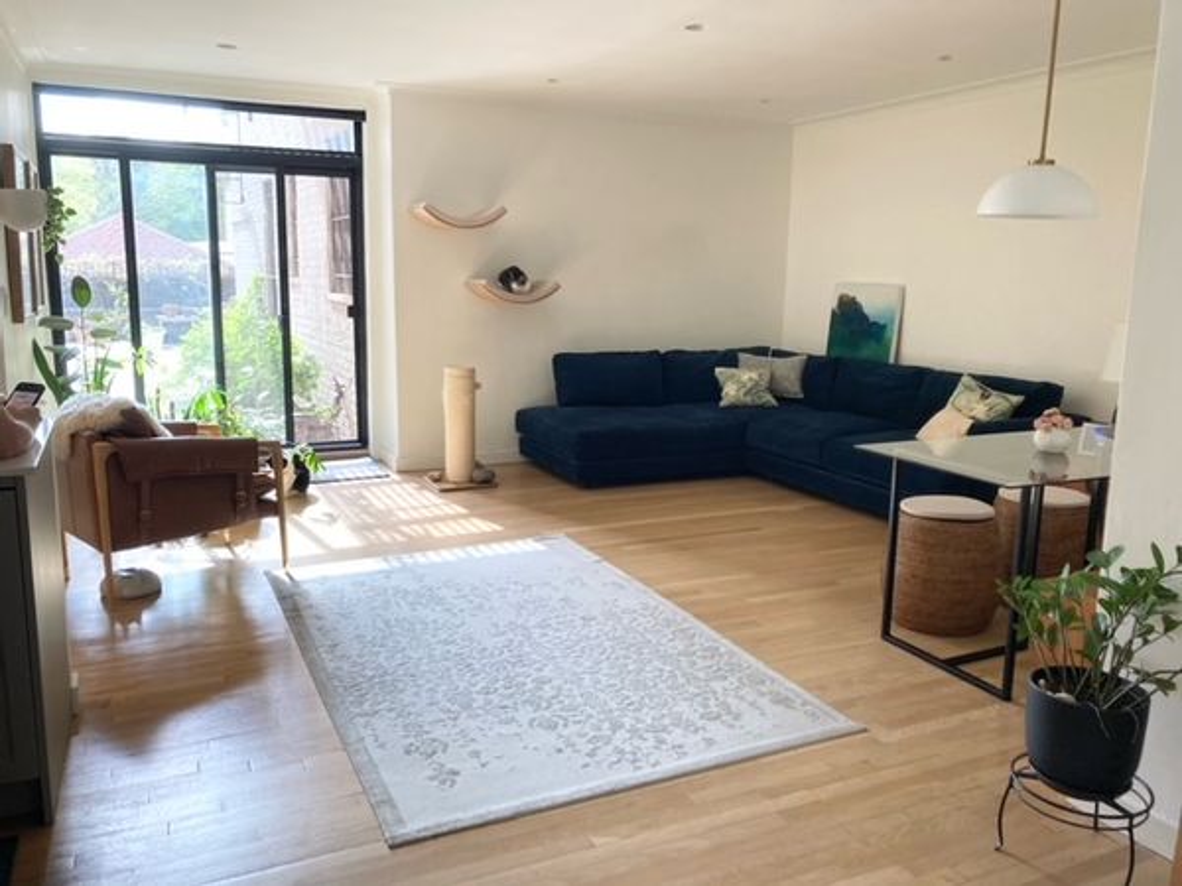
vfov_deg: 49.7
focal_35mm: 28
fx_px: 956
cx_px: 591
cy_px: 443
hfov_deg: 63.4
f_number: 1.8
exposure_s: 1/120
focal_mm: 3.99
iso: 80
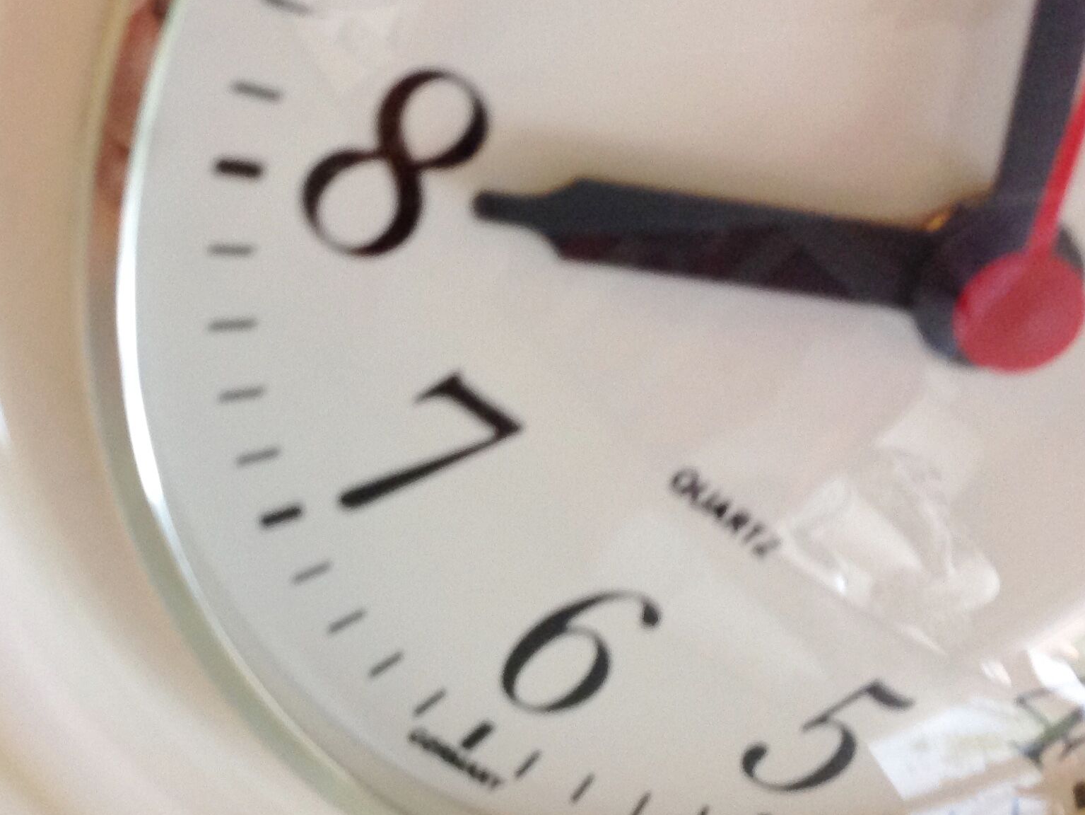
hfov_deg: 32.2
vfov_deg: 24.8
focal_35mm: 59
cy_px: 489
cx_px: 305
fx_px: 1850
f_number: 2.4
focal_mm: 4.28
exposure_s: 1/17
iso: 125
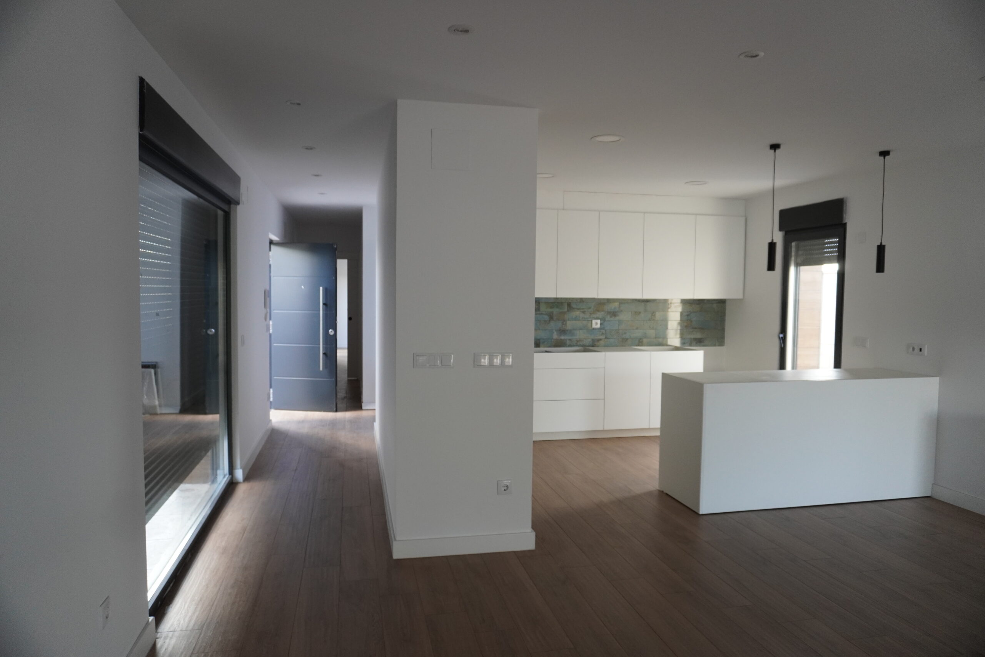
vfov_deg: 53.1
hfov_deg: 73.7
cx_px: 492
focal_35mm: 24
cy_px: 328
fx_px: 657
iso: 800
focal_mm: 16
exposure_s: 1/160
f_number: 3.5
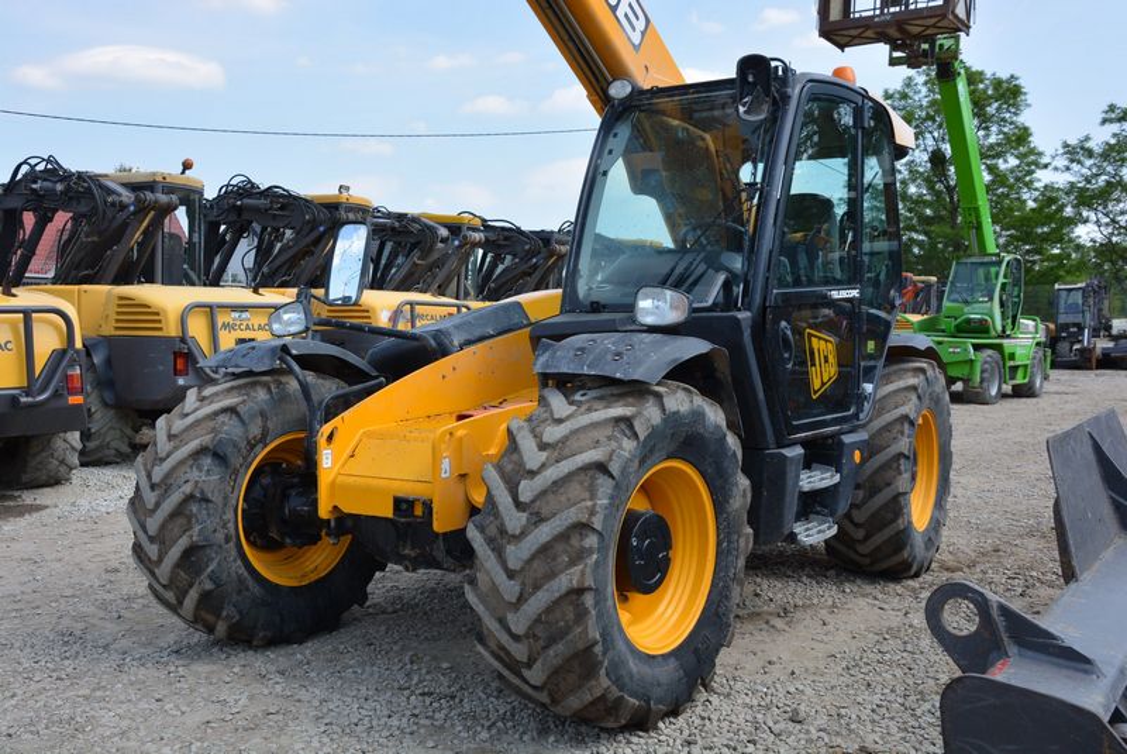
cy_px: 377
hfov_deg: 53.1
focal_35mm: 36
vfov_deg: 36.9
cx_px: 564
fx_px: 1128
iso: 200
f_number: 7.1
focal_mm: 24
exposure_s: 1/200
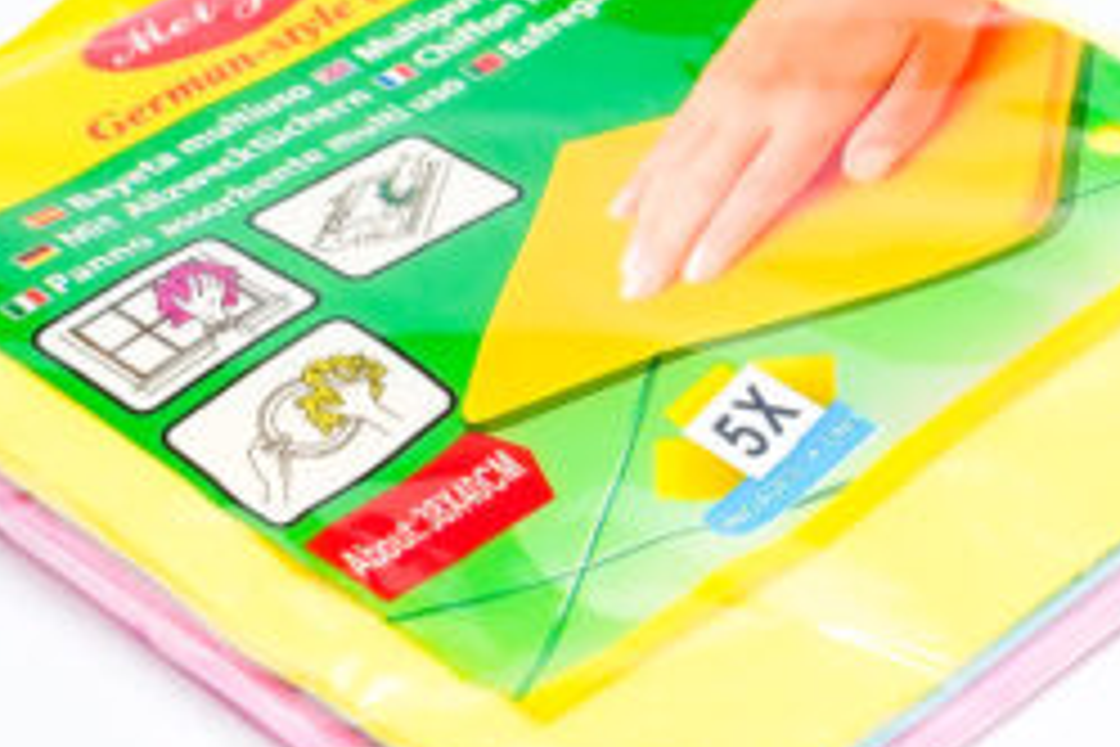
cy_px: 243
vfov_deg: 9.0
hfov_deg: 13.5
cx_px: 630
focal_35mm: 152
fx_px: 4729
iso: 3200
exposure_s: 1/200
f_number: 8
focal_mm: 54
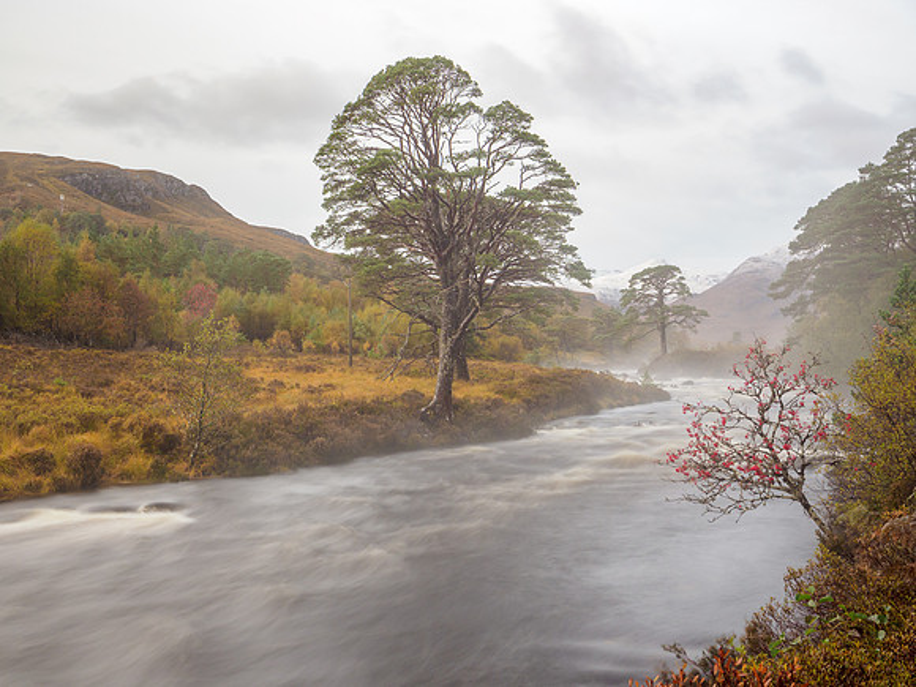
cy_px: 344
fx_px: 1058
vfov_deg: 36.0
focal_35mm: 40
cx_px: 458
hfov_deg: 46.8
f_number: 7.1
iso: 200
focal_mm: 20
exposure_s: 4
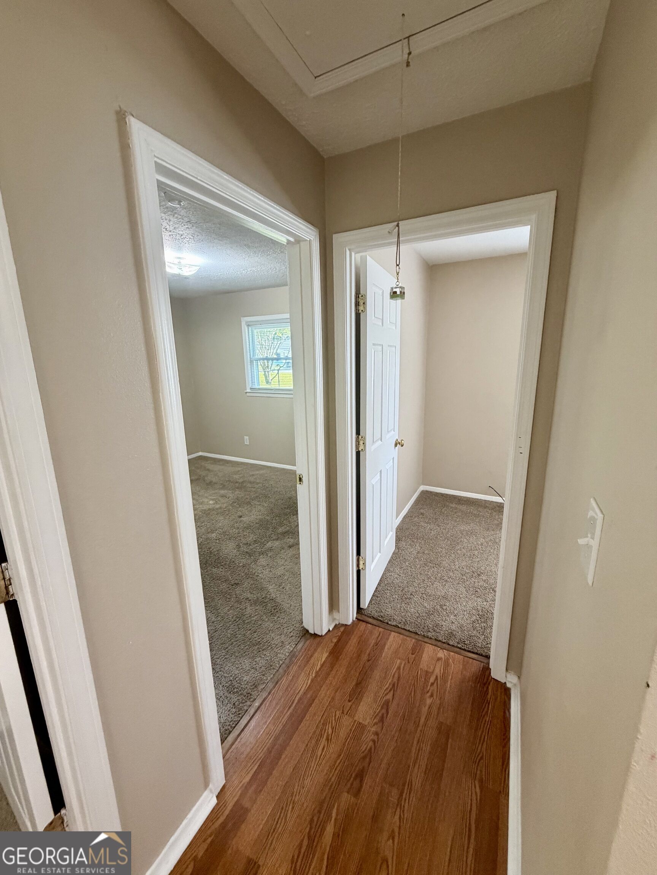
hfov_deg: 85.7
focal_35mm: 14
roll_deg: +1.8
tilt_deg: -11.9
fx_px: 354
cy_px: 438
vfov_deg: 102.1
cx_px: 328
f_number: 2.2
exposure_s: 1/60
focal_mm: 2.22
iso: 320
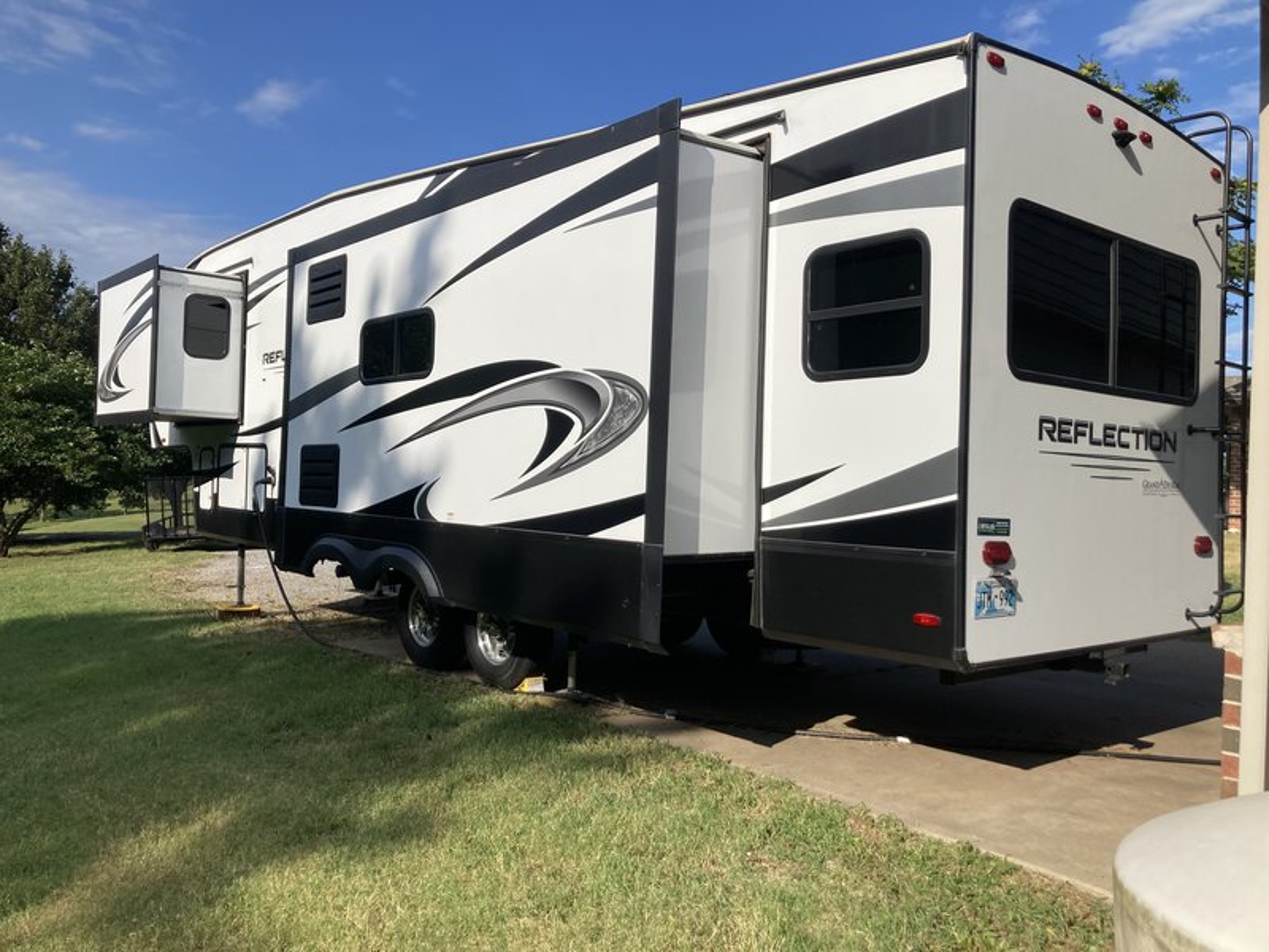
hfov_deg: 63.4
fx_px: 1026
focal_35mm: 28
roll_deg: -3.2
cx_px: 634
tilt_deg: +1.9
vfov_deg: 49.7
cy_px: 476
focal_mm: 3.99
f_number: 1.8
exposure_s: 1/3436
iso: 25
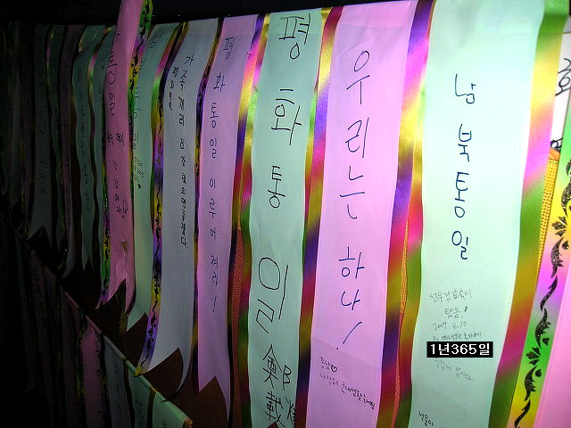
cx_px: 286
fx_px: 561
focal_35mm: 34
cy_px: 214
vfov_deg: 41.8
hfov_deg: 54.0
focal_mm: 5.7
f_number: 2.9
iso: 50
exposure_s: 1/60.1
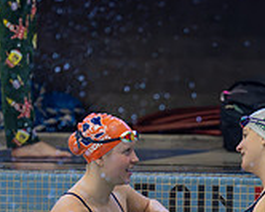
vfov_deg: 2.3
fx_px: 5203
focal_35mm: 663
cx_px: 187
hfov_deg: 2.9
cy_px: 195
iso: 2500
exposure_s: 1/1000
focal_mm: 200
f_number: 2.8
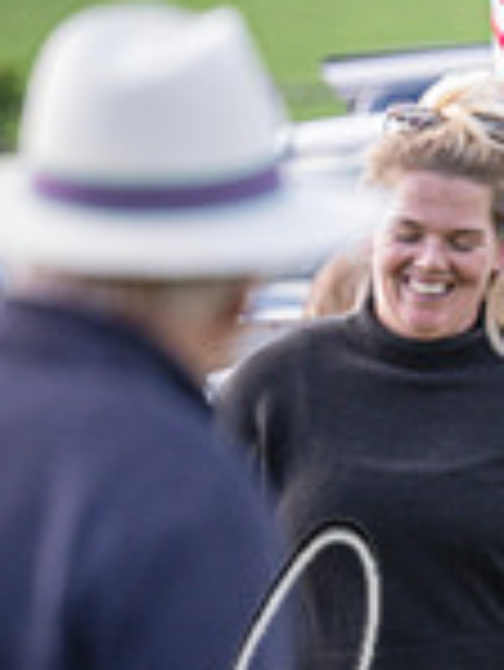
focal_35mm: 673
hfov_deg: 2.2
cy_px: 487
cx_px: 1178
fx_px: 13046
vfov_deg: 2.9
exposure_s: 1/1600
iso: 640
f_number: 2.8
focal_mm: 135
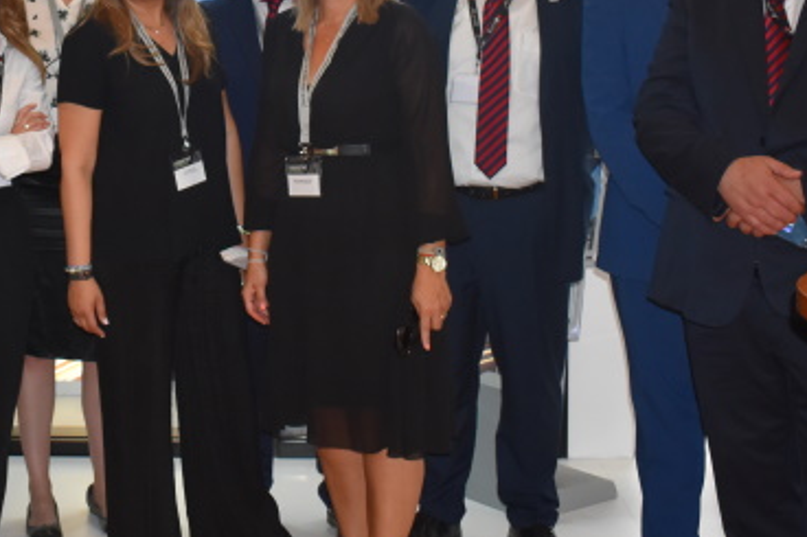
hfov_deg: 27.4
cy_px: 96
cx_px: 134
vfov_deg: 18.7
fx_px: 1614
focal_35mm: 72
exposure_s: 1/160
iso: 800
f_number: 3.8
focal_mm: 23
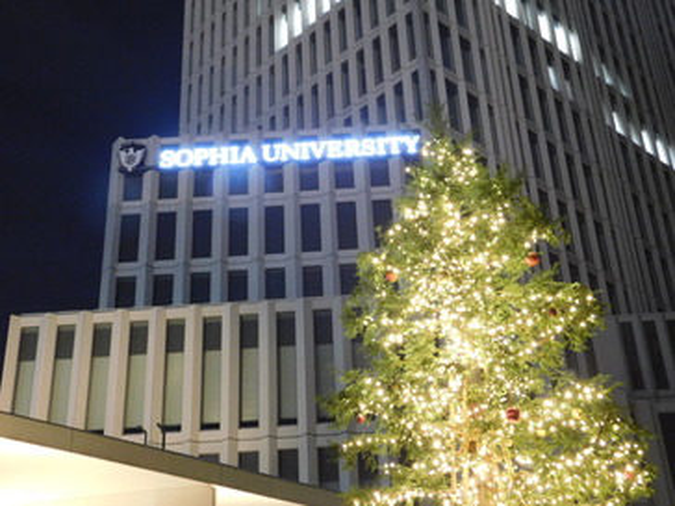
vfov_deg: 28.6
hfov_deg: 37.5
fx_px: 994
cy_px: 253
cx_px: 338
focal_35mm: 51
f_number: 3.8
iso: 800
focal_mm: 9
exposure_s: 1/3
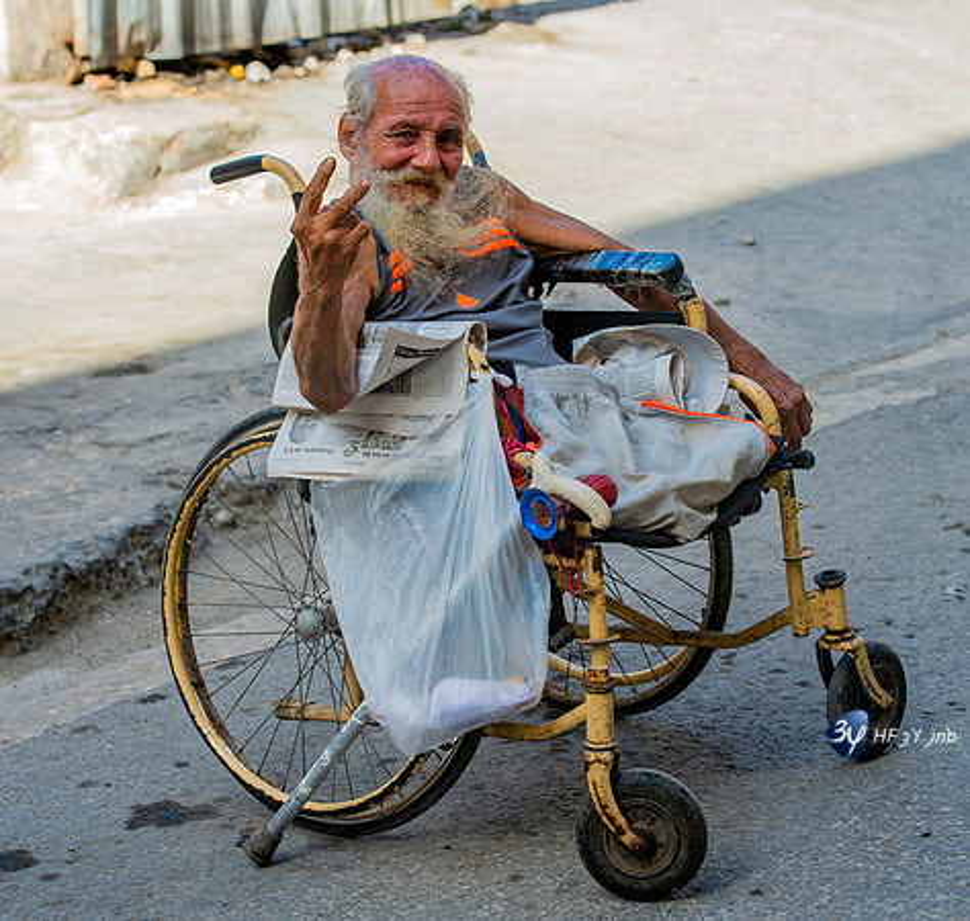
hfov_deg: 17.1
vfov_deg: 16.2
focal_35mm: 105
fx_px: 3232
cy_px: 436
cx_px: 450
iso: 100
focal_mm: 80
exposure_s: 1/160
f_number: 6.3
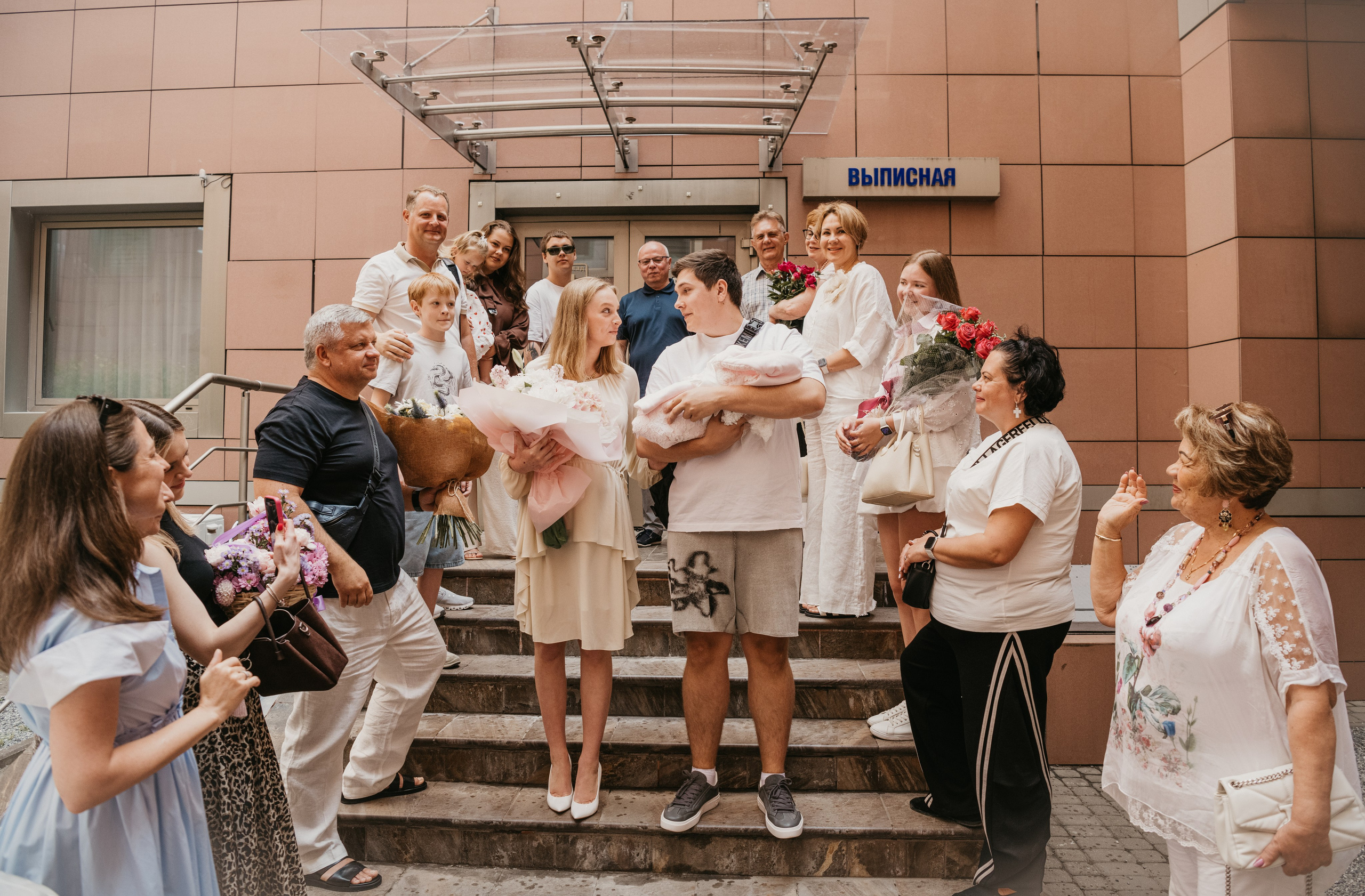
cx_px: 692
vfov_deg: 51.8
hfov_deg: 73.0
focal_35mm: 24
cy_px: 435
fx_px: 922
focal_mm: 24
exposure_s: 1/500
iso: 800
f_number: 4.5
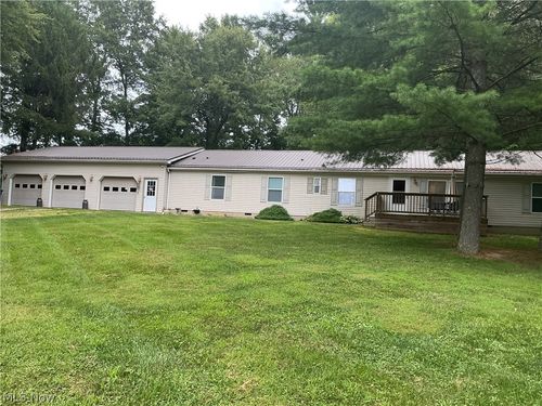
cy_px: 203
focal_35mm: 29
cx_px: 271
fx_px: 454
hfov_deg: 61.7
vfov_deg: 48.2
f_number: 1.8
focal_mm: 3
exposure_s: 1/120
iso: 20
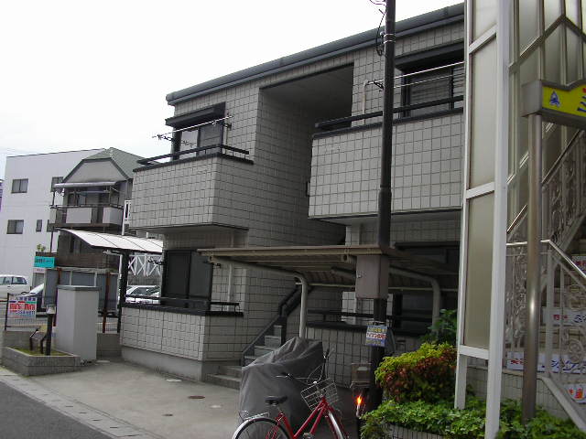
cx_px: 293
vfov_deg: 37.7
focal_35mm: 38
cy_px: 220
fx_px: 643
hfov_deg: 49.0
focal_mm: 5.8
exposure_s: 1/380
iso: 71
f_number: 4.1
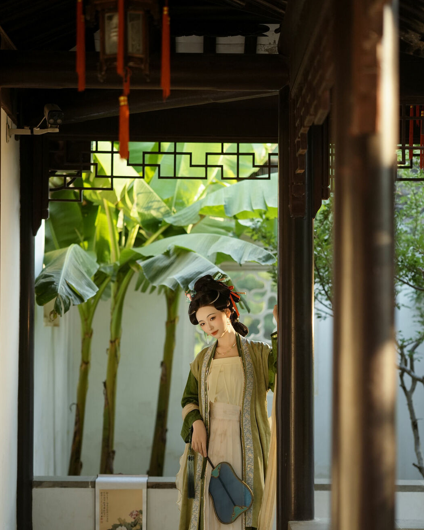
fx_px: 1506
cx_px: 212
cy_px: 301
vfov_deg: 20.0
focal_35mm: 96
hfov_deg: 16.0
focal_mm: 85
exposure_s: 1/1000
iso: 640
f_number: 1.8
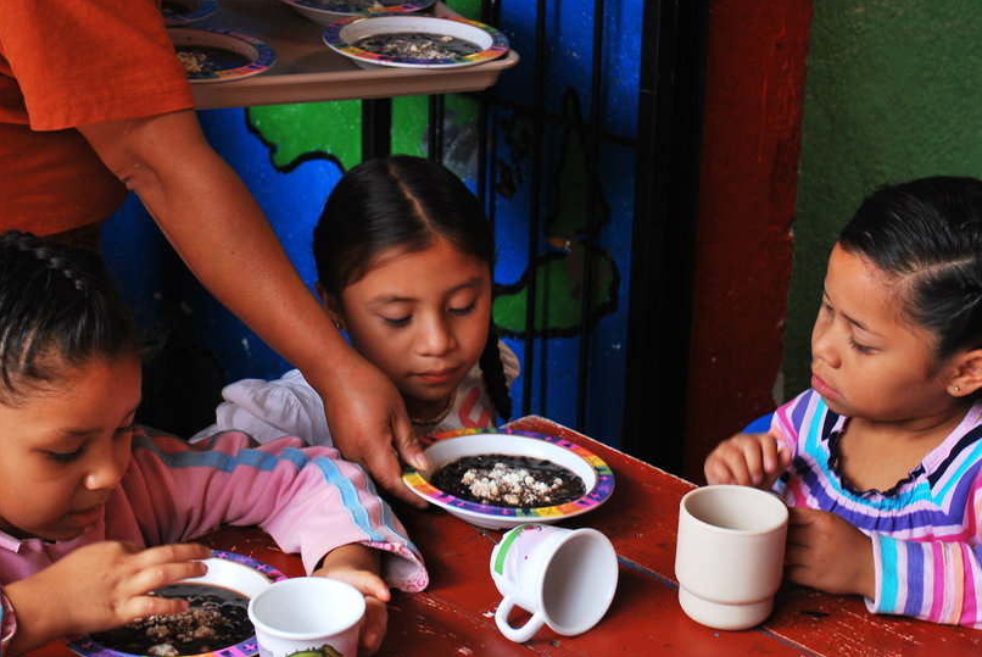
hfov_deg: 25.3
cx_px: 446
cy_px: 259
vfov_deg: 17.1
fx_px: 2184
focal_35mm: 80
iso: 200
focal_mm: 42
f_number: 5.3
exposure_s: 1/60
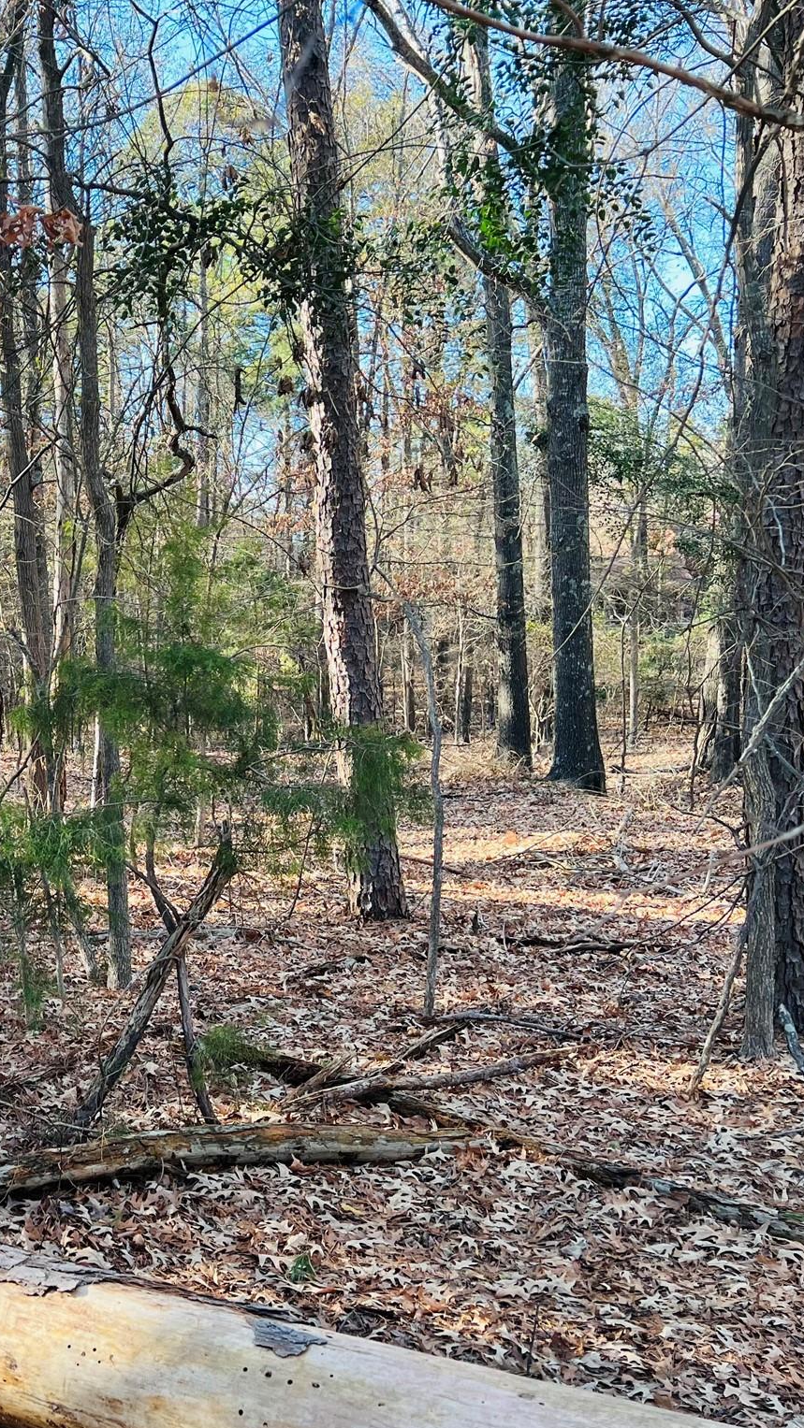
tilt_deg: -4.1
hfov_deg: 28.5
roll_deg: +0.5
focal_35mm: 38
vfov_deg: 52.8
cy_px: 716
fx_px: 1440
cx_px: -68
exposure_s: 1/200
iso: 40
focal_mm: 5.7
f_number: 1.5
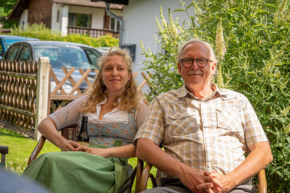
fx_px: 564
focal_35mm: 70
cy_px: 96
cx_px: 145
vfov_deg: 19.4
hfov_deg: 28.9
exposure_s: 1/640
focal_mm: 70
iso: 250
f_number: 6.3
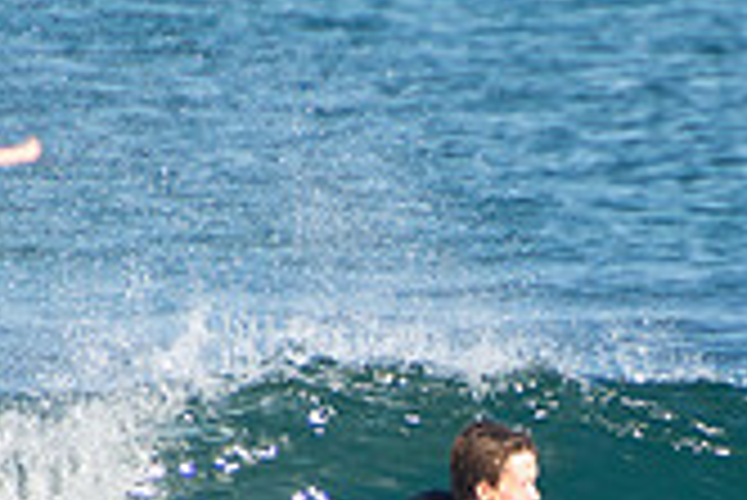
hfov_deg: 1.0
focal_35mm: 2092
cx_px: 513
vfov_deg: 0.7
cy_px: 696
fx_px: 43446
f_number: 5.6
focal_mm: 400
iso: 360
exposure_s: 1/1000
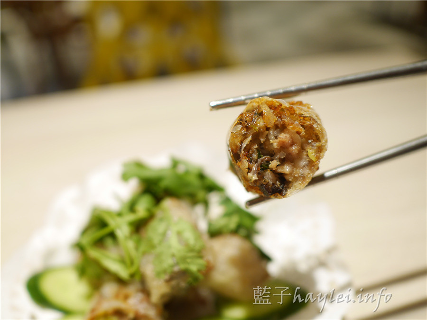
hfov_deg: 60.0
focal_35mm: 30
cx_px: 214
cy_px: 160
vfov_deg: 46.8
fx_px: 370
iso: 200
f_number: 1.7
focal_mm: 15
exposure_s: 1/80
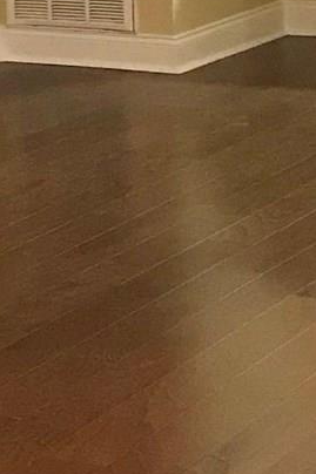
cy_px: -18
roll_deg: +2.5
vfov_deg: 12.2
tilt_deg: -6.4
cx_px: -133
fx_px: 2187
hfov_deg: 8.1
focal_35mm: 166
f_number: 1.8
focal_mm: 3.99
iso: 80
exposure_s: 1/15
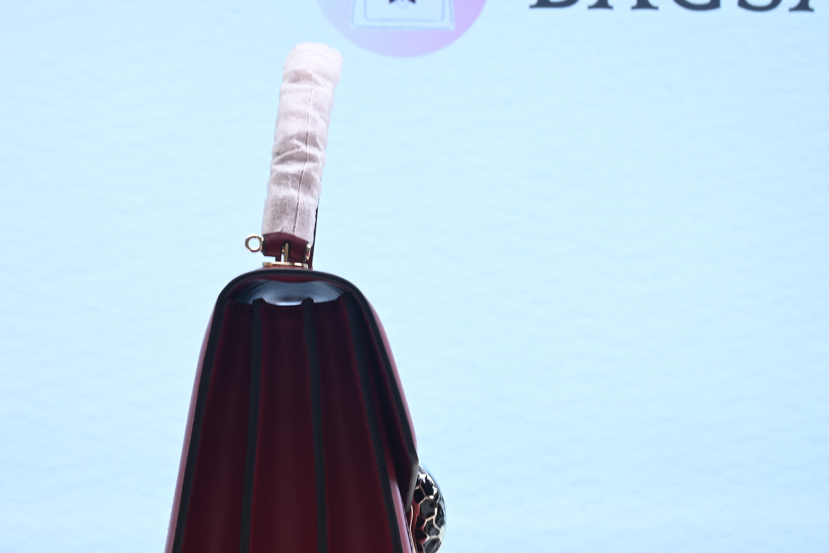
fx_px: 1659
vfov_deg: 18.9
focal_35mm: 72
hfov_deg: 28.1
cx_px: 408
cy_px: 331
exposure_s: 1/2
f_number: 16
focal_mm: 41
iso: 100
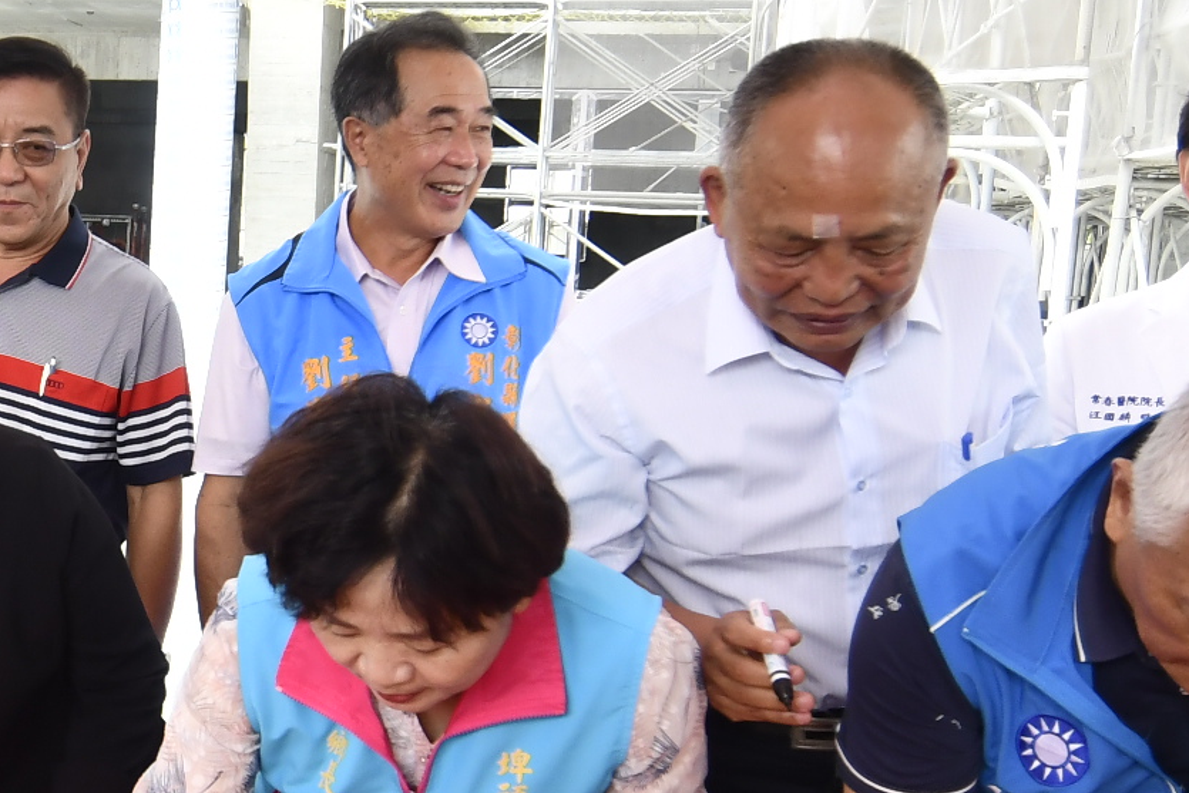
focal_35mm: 60
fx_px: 1982
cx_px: 58
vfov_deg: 22.6
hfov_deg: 31.4
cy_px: 485
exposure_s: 1/160
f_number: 4
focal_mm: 12
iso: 400
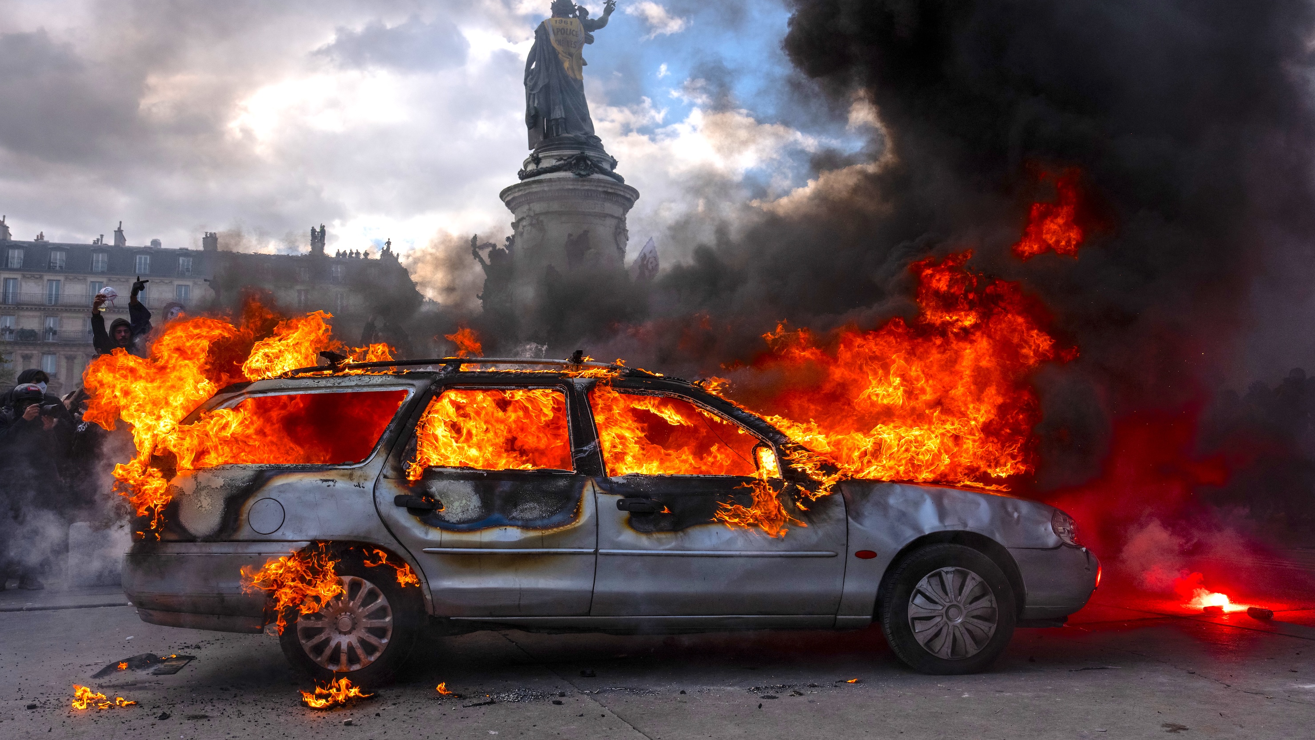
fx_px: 1151
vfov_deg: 35.6
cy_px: 322
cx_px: 661
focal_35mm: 33
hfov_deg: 59.5
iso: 1250
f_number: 5.6
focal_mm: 31
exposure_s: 1/4000
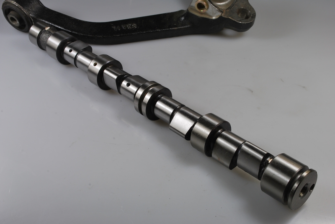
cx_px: 168
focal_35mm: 51
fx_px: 475
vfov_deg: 26.5
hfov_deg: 38.8
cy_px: 112
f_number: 16
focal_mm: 34
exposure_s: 1/6
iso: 100
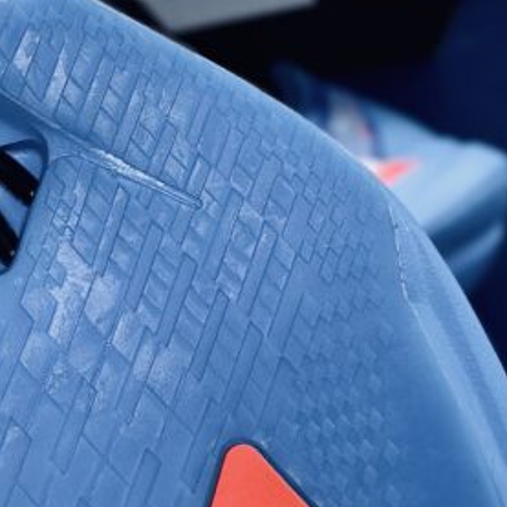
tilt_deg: -57.5
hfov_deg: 12.1
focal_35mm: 143
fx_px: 2370
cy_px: 224
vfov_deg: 12.2
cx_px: 24
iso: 80
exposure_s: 1/100
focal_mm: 6.86
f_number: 1.78
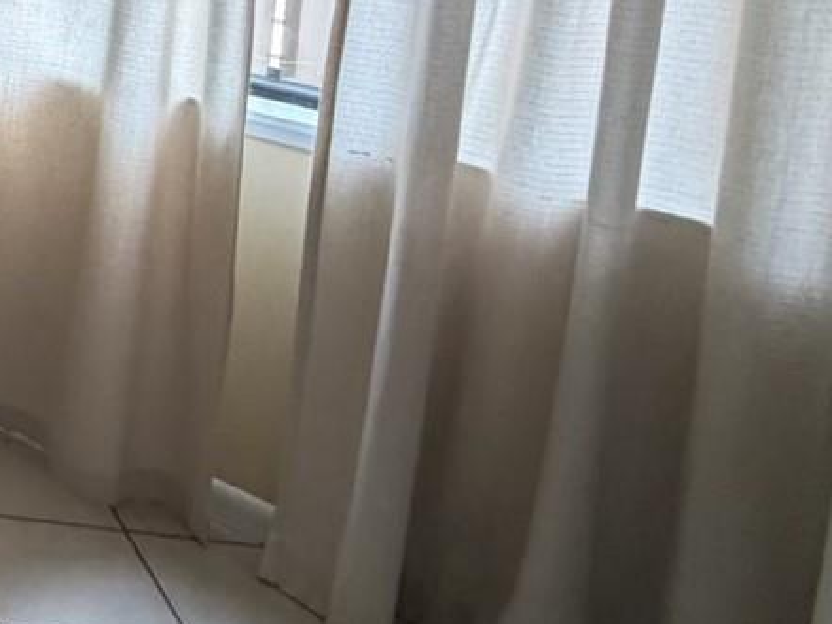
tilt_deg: -5.0
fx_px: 1225
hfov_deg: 25.1
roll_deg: -2.0
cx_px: -502
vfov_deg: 25.8
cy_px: -110
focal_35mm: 51
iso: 320
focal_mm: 2.22
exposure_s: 1/109
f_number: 2.2
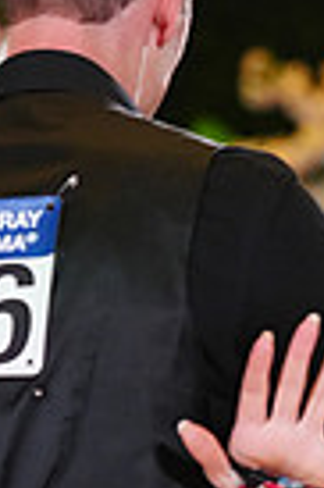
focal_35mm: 571
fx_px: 7727
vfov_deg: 3.6
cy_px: 680
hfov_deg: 2.4
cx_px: 326
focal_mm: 135
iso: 2000
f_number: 4
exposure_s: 1/400
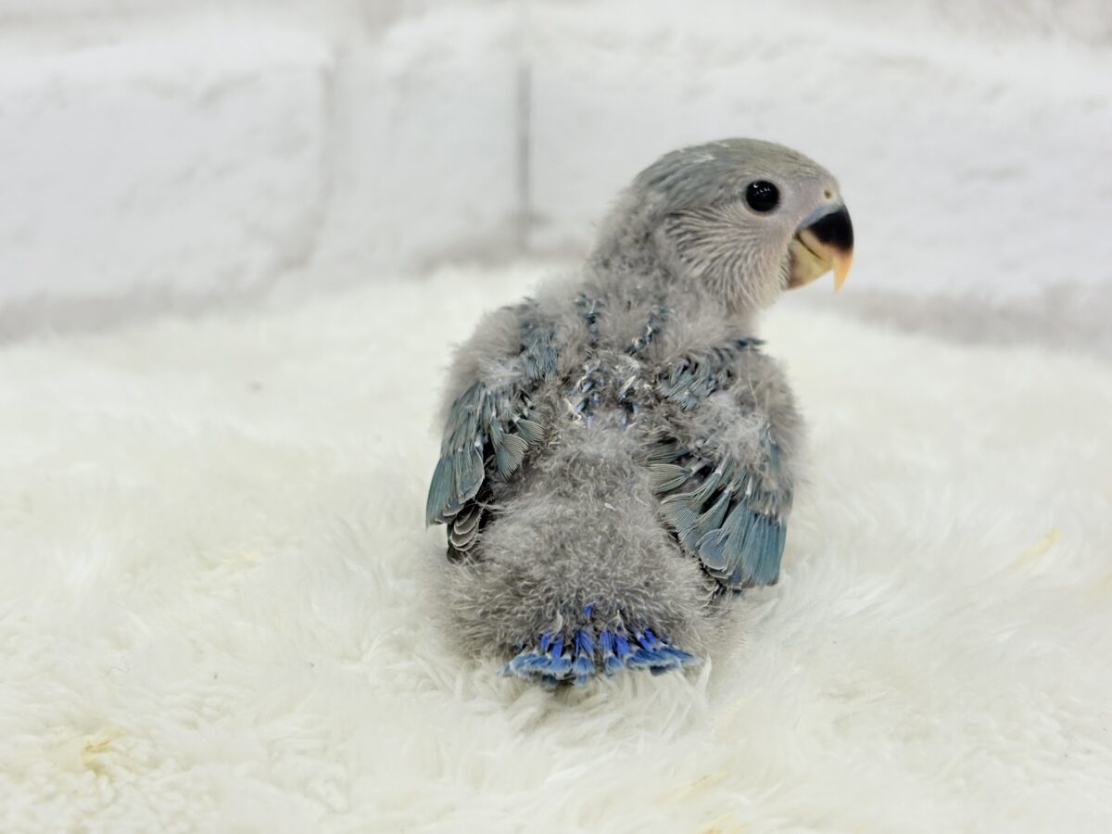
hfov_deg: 36.8
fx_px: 1670
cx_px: 556
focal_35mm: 52
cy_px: 417
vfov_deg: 28.0
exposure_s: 1/100
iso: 64
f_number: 1.6
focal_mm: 5.96
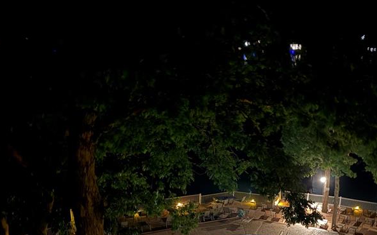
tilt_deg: -21.2
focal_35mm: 44
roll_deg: -1.1
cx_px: 225
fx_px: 452
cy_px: 227
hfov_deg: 45.0
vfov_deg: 27.7
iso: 1250
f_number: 1.78
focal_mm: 6.76
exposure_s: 1/2
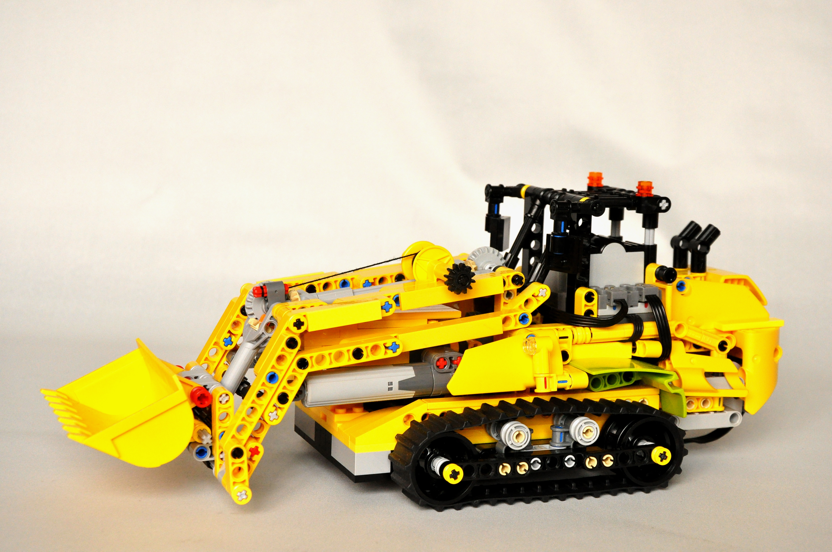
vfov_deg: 20.1
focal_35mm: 68
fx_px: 1558
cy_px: 276
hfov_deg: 29.9
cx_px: 416
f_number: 9
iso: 1600
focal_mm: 45
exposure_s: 1/60
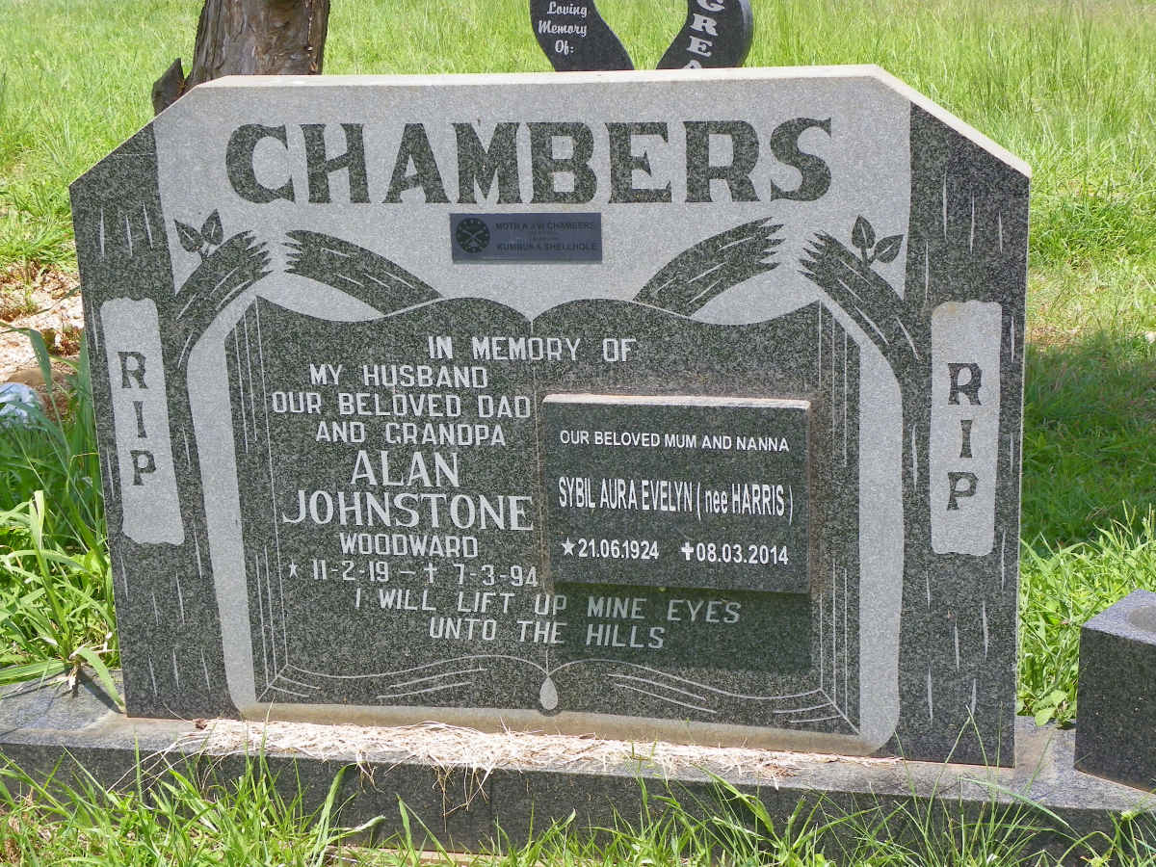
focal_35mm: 60
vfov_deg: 24.4
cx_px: 578
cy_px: 434
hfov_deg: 32.2
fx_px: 2004
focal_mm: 10.7
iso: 64
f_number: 4.5
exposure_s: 1/200
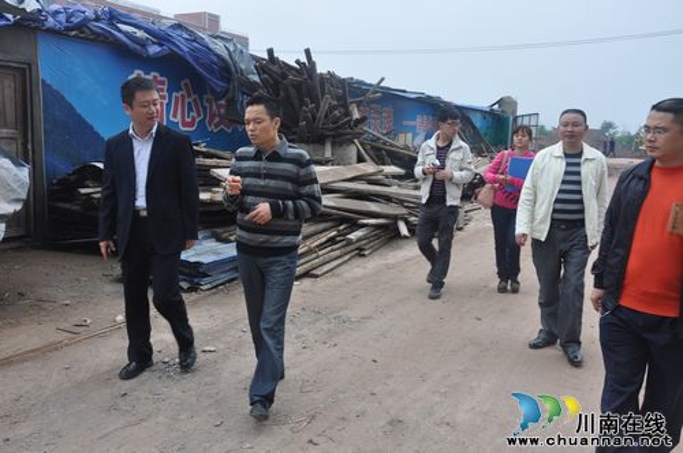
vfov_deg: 39.9
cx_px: 342
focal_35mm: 33
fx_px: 625
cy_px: 226
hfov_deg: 57.3
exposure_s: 1/100
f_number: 10
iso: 200
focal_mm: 22
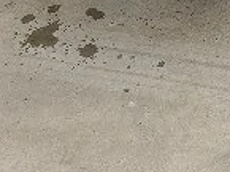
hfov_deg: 11.5
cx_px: 424
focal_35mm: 159
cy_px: -406
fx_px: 1054
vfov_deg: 7.7
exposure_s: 1/51
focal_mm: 6.19
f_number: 1.65
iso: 400
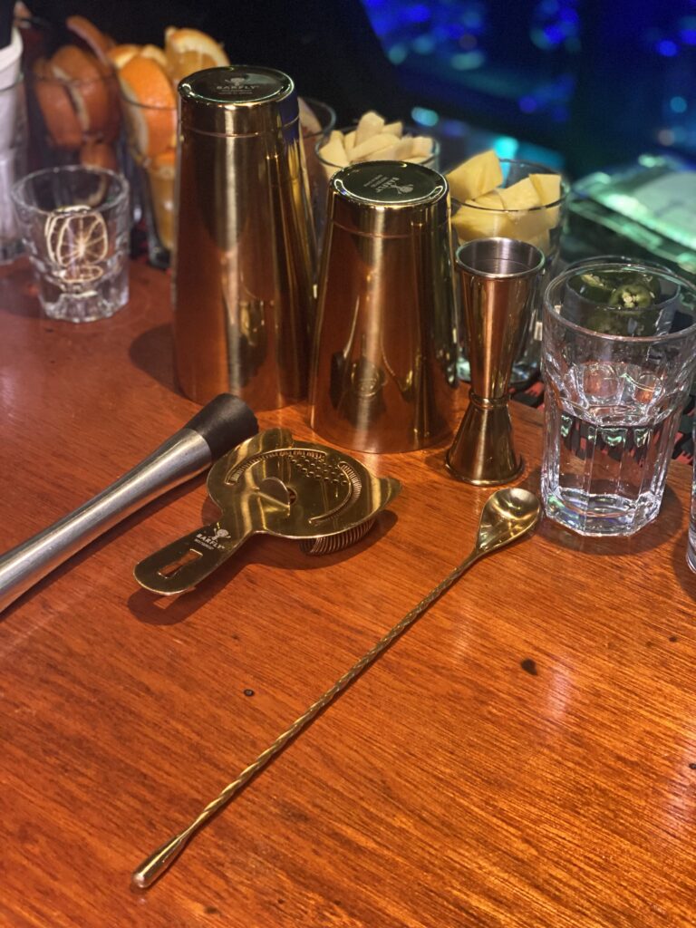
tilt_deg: -32.7
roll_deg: -0.1
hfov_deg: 28.0
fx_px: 1394
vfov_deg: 36.8
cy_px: 464
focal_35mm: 52
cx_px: 348
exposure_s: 1/24
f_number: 2
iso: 500
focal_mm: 6
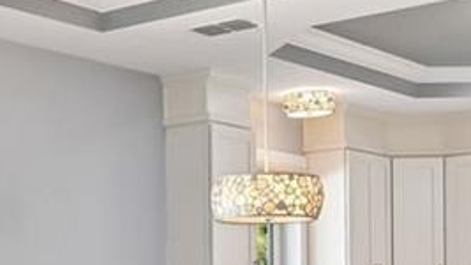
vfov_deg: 13.4
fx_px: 1099
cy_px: 297
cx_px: -145
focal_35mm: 88
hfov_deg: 21.8
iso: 400
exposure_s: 1/200
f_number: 8
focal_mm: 14
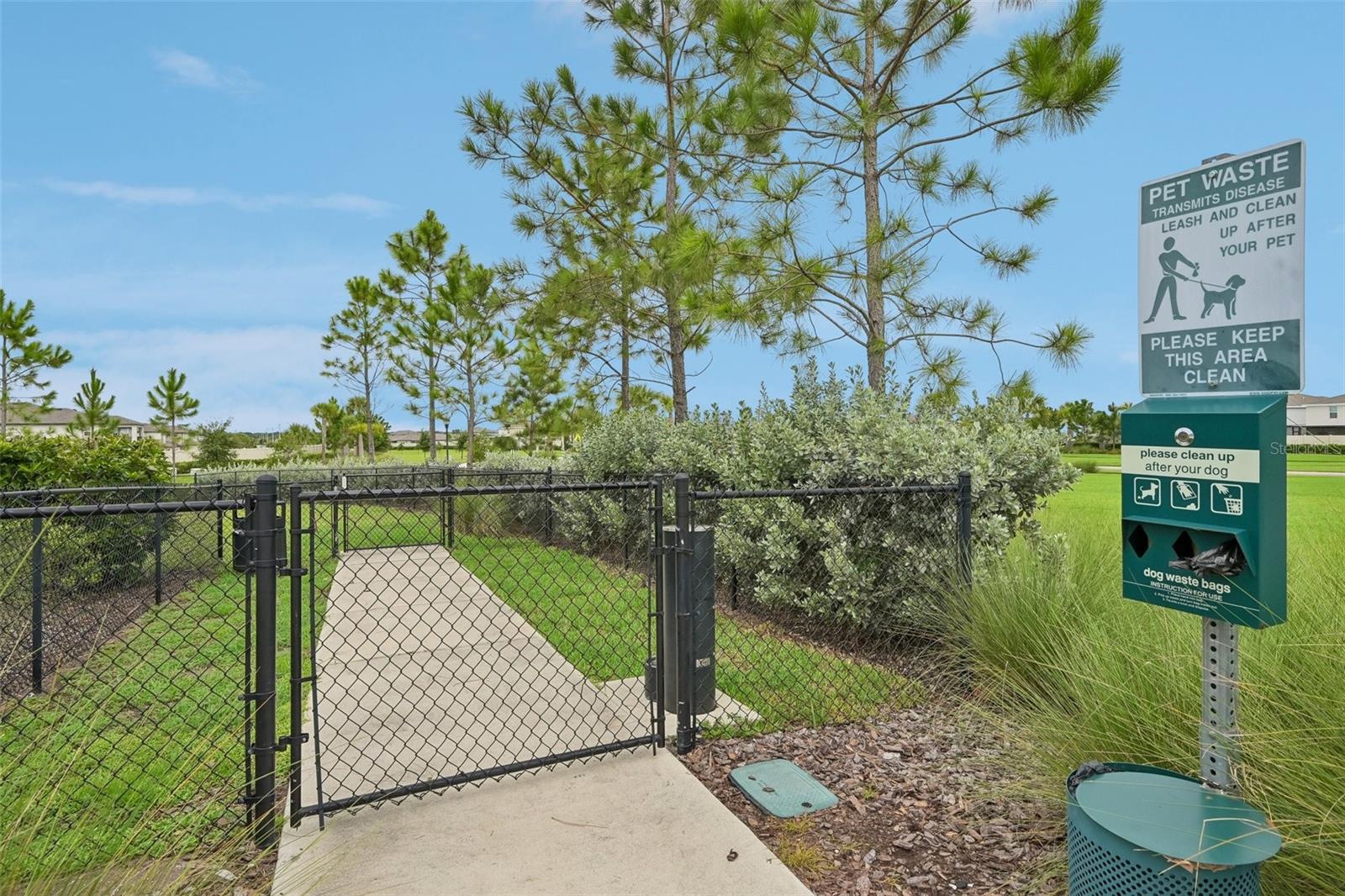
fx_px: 691
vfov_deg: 65.9
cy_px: 448
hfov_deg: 88.4
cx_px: 672
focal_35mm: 18
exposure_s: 1/1000
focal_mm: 18.5
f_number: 8
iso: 400
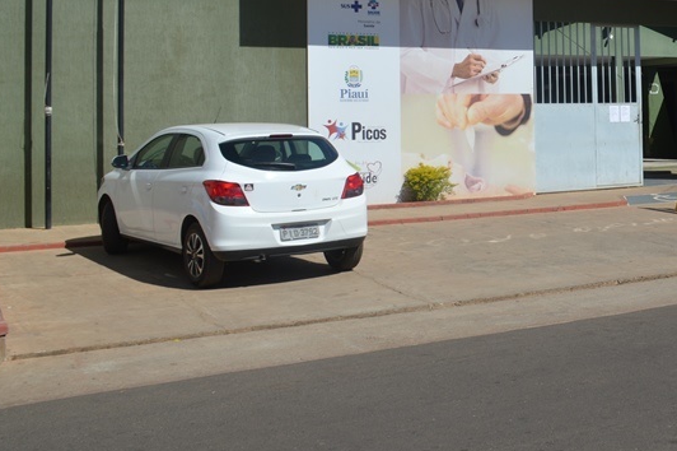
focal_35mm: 52
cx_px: 617
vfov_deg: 25.3
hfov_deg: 35.8
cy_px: 57
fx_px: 977
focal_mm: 18
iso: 100
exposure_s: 1/320
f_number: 9
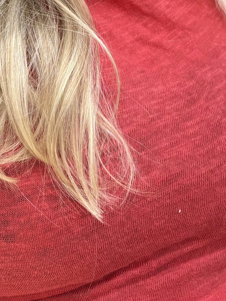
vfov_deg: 20.9
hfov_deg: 18.4
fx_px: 696
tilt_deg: +4.8
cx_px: 116
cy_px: -144
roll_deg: +1.3
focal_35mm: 80
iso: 50
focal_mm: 5.96
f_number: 1.6
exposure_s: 1/275
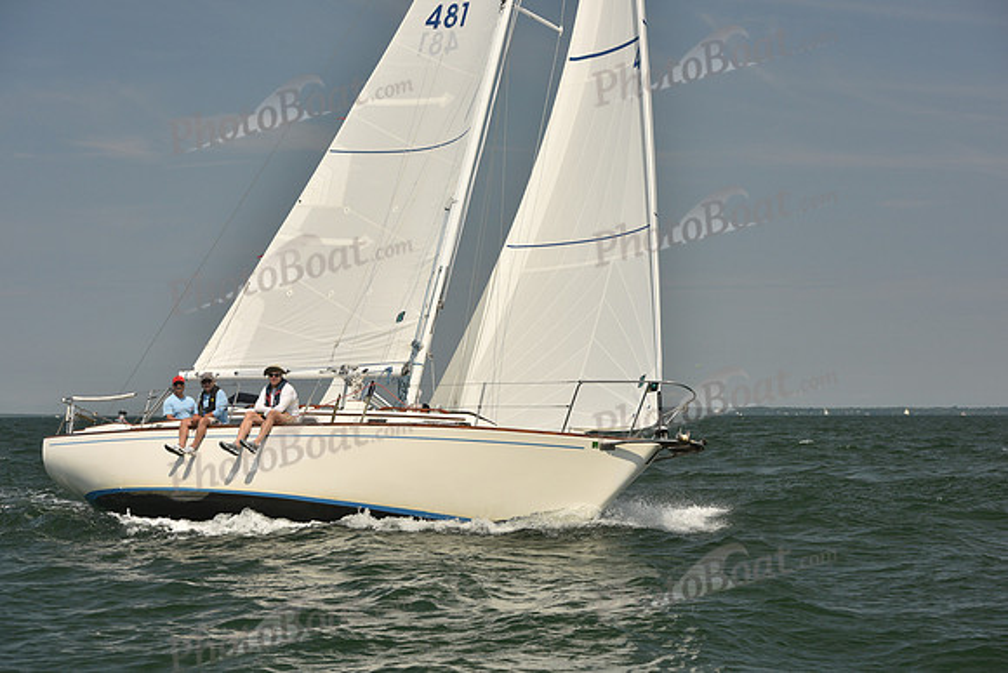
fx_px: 2240
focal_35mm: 80
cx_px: 504
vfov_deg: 17.1
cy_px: 336
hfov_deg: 25.4
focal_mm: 80
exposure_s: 1/1000
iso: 320
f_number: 8
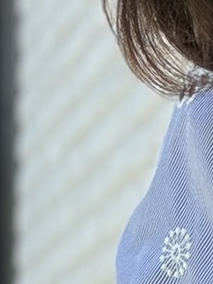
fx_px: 1607
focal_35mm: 196
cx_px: 634
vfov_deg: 9.5
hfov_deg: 6.9
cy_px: 553
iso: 32
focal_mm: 2.71
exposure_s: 1/300
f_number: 1.9
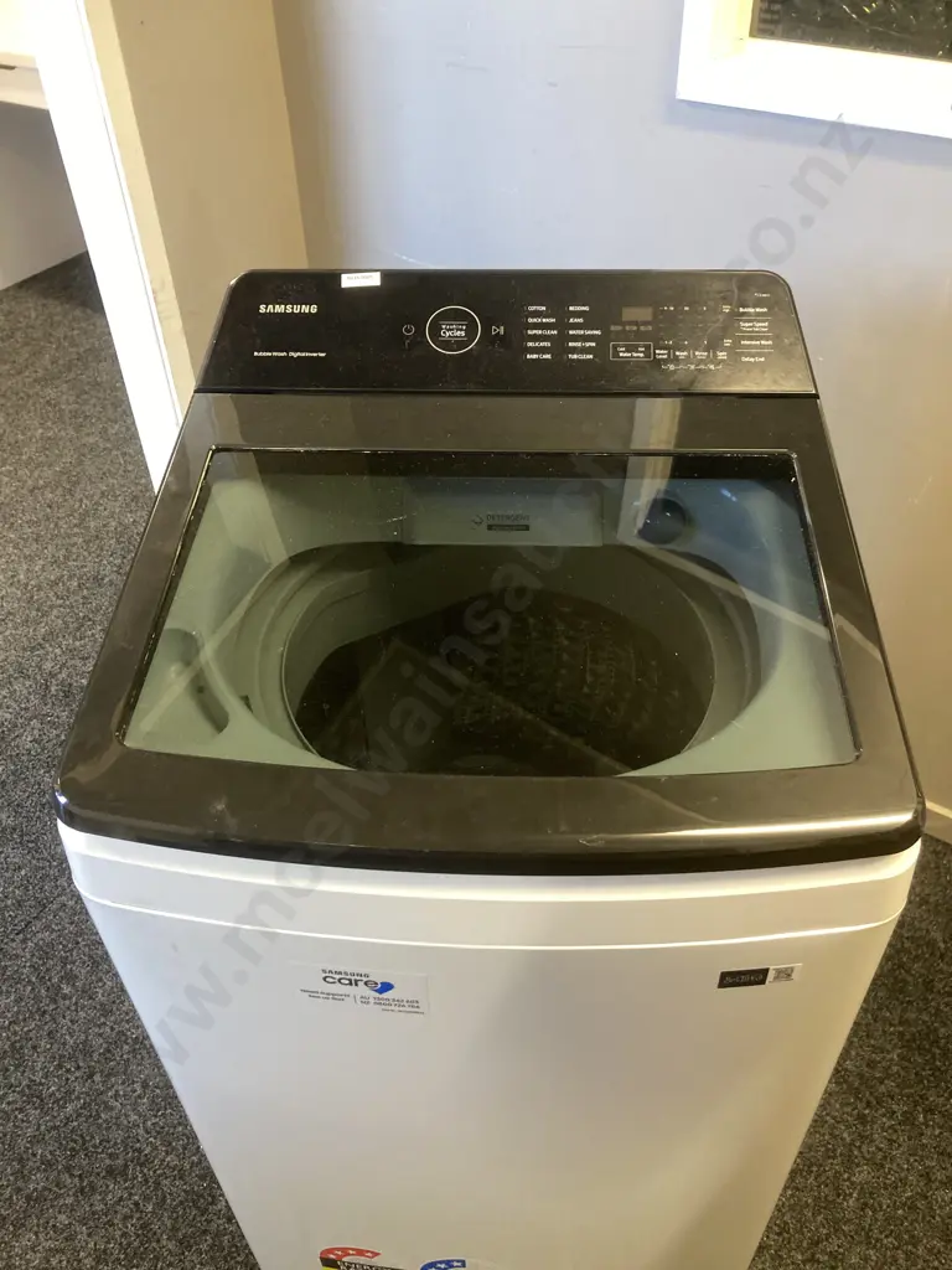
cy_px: 635
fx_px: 1027
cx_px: 476
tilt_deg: -41.0
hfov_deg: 49.7
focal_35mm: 28
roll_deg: +2.4
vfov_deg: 63.4
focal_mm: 3.99
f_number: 1.8
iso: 160
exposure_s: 1/50
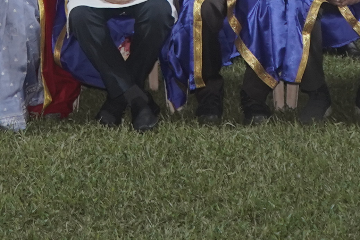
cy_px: -447
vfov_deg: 7.6
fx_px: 1620
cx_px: 184
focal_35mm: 162
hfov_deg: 12.7
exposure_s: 1/160
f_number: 3.5
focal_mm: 28
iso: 1250
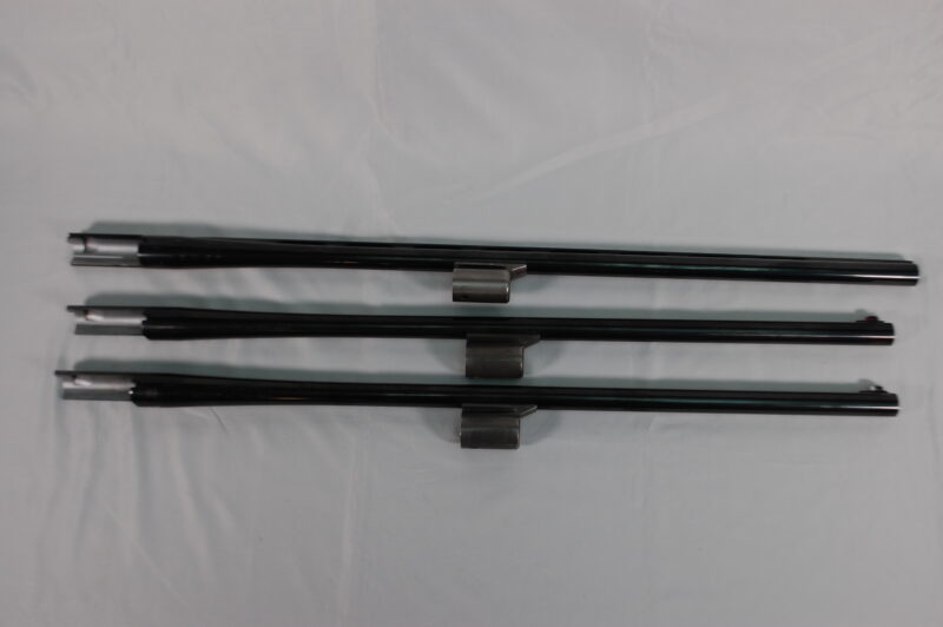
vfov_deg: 34.2
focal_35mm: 39
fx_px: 1021
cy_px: 314
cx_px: 472
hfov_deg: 49.6
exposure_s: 1/125
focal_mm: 26
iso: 320
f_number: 5.6
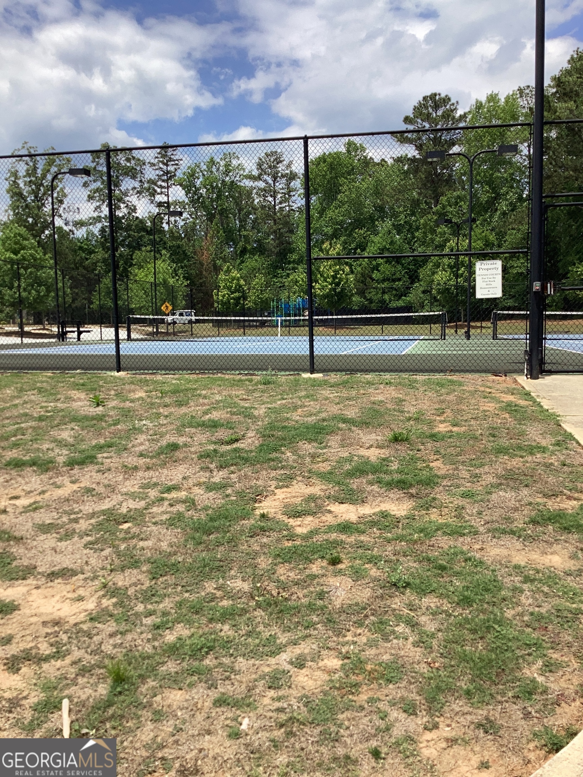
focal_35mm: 31
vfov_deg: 58.4
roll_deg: +1.1
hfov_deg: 45.4
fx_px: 696
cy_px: 388
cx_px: 292
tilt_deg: -7.1
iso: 25
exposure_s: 1/1314
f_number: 2.4
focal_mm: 3.3
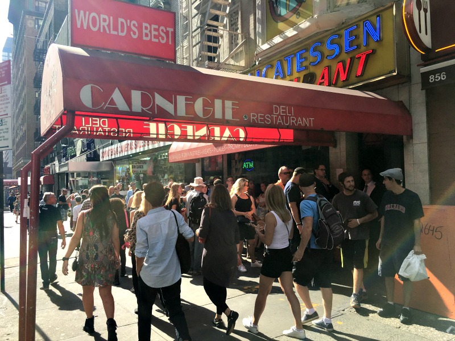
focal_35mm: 29
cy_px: 170
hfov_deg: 61.7
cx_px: 228
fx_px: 381
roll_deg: +1.1
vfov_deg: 48.2
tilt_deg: +2.5
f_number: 2.2
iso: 25
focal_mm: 4.15
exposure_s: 1/777
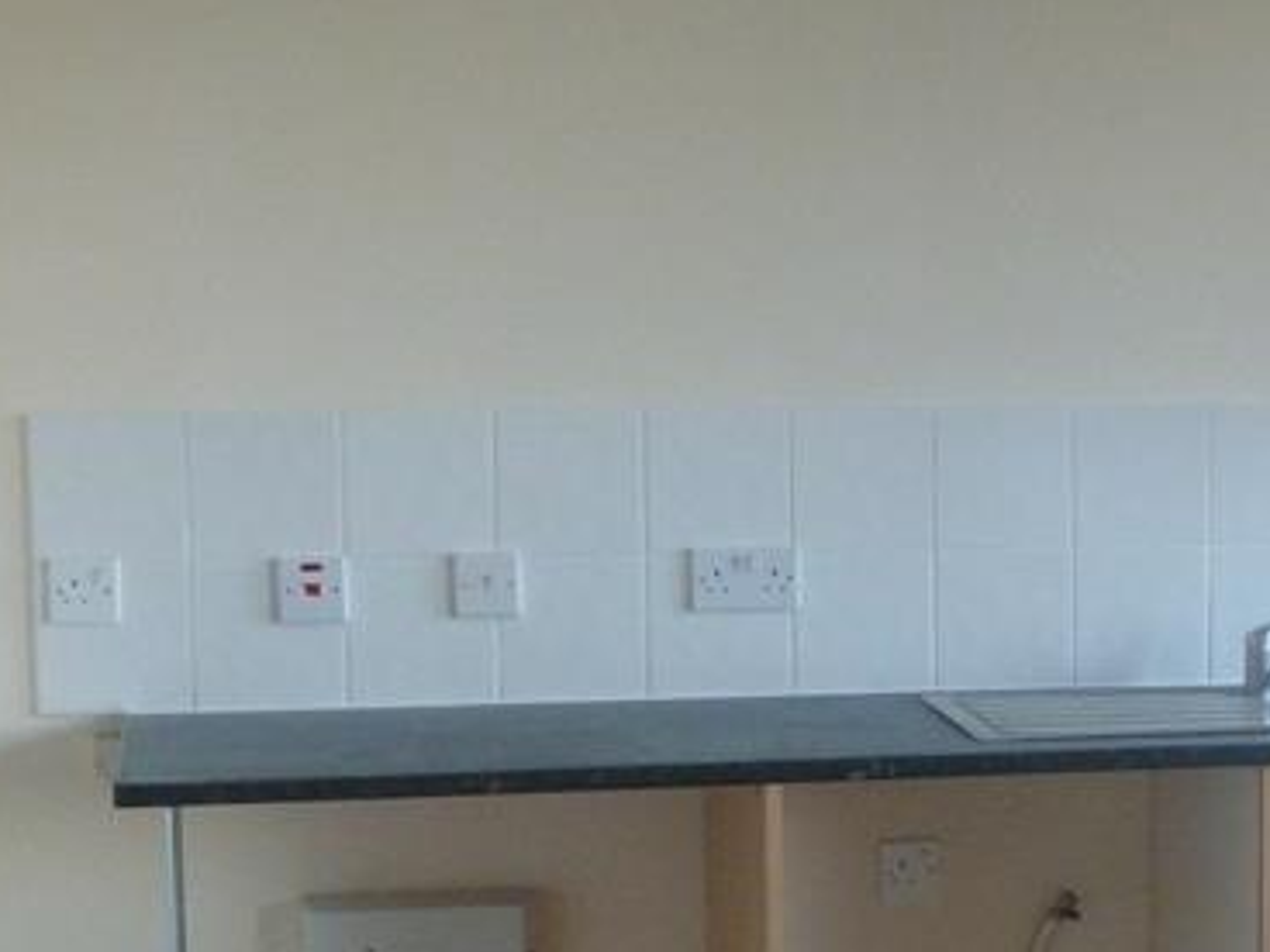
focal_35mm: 100
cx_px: 1334
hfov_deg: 19.0
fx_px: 3669
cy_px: 742
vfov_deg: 14.7
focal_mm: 6.4
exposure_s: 1/50
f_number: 3.7
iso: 400
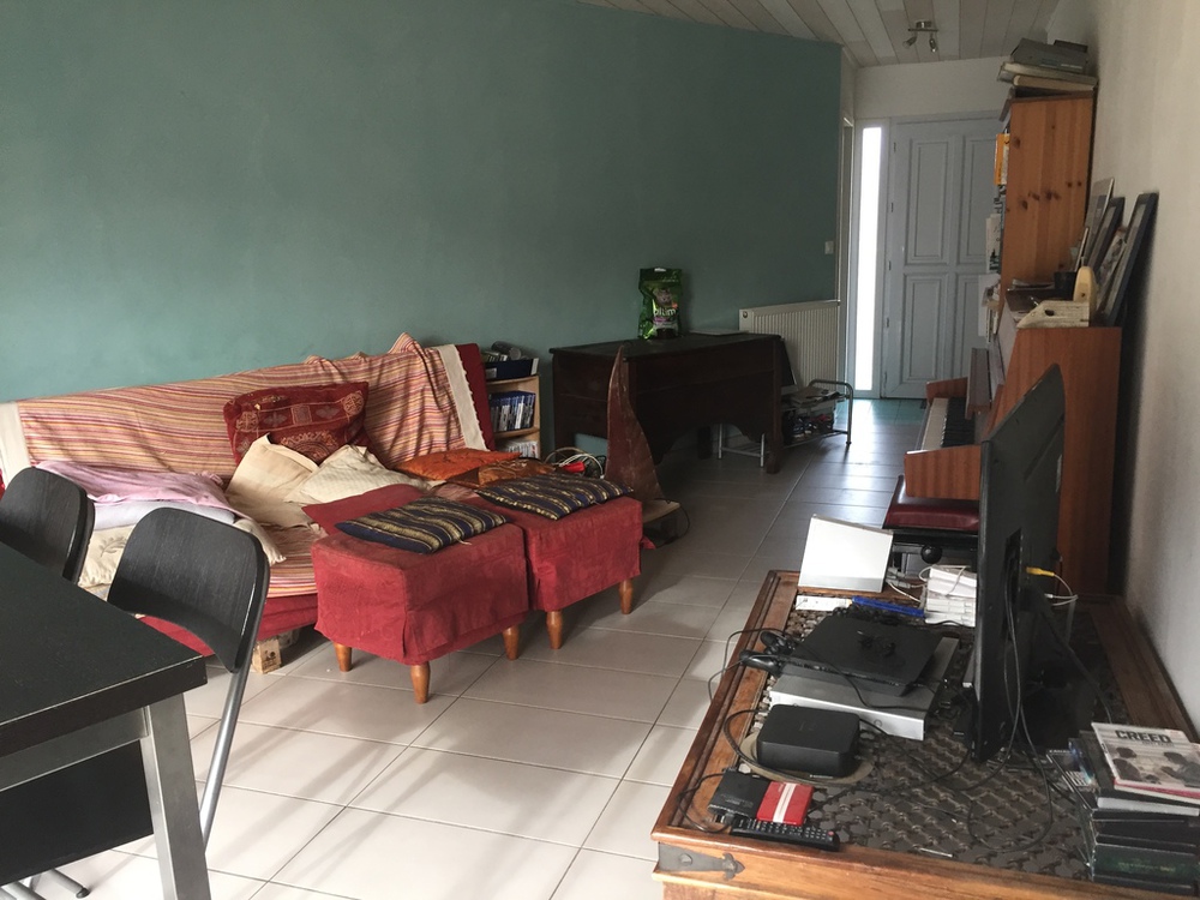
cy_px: 450
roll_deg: +1.6
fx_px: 1005
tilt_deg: -12.1
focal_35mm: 29
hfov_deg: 61.7
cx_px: 600
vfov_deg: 48.2
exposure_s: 1/33
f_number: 2.2
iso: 64
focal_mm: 4.15
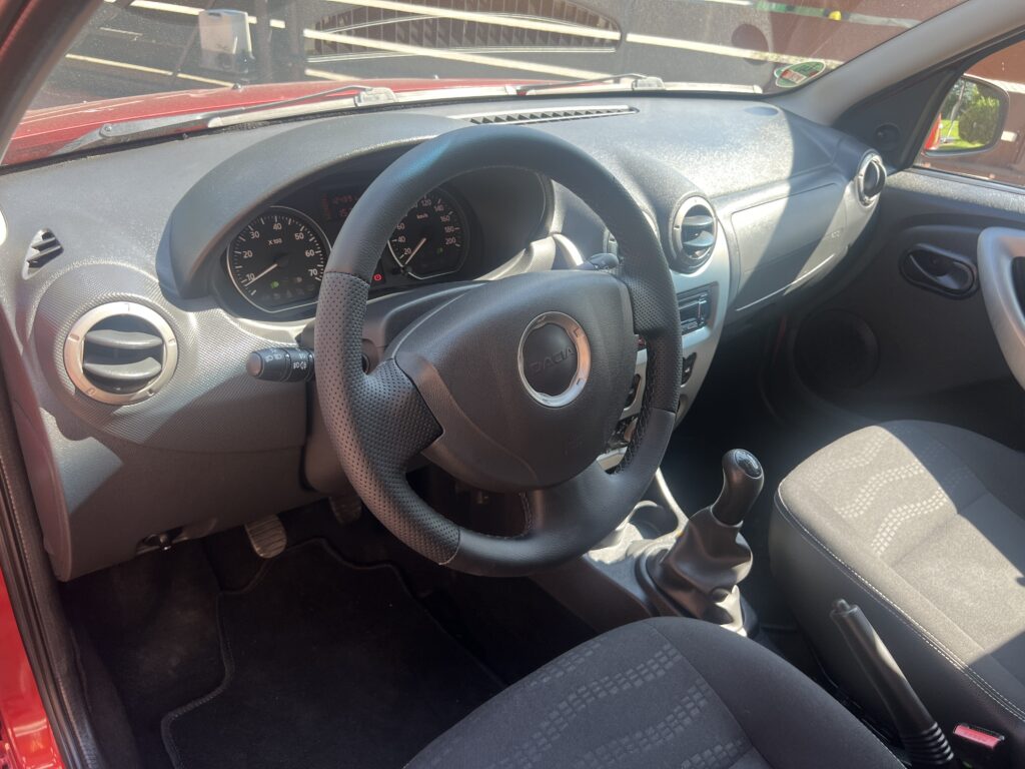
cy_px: 384
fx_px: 770
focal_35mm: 26
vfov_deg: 53.1
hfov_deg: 67.3
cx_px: 512
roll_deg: -5.7
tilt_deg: -31.5
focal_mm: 5.7
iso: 40
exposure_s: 1/185
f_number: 1.5
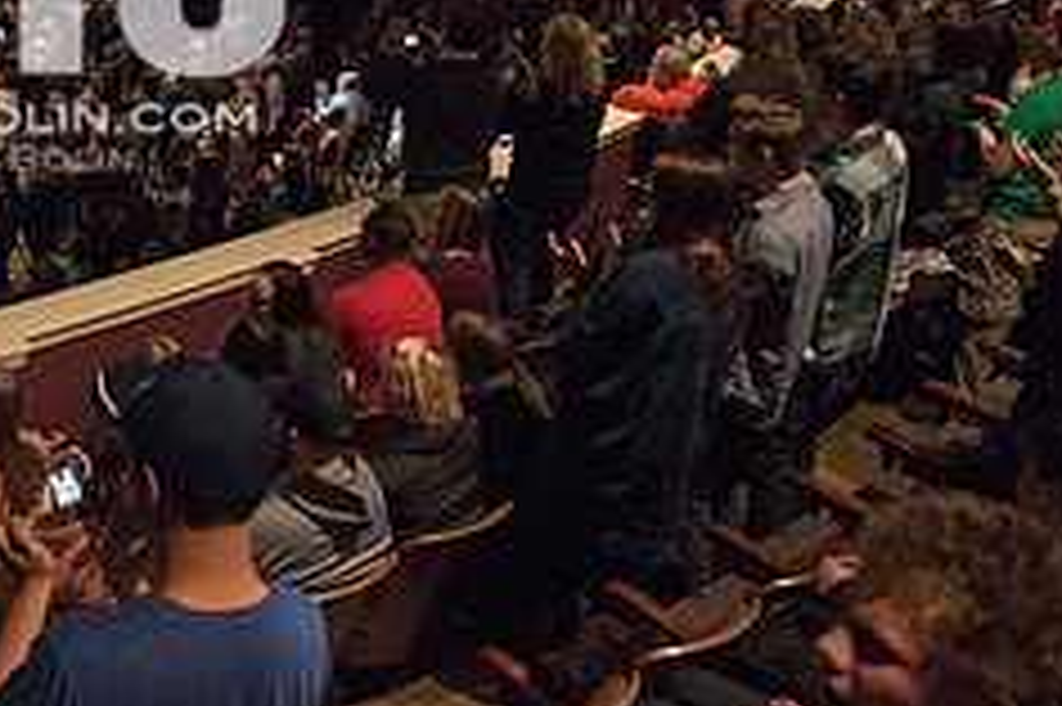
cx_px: -54
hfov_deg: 30.9
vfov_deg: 21.9
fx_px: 1739
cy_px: -43
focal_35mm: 59
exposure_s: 1/320
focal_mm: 24
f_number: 2.8
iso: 4000
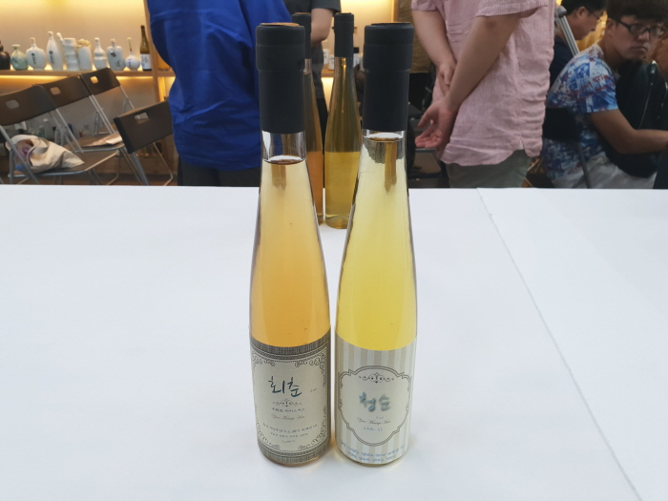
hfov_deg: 67.3
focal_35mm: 26
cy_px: 250
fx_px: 502
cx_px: 334
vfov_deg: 53.1
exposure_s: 1/60
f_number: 2.4
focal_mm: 4.3
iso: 80
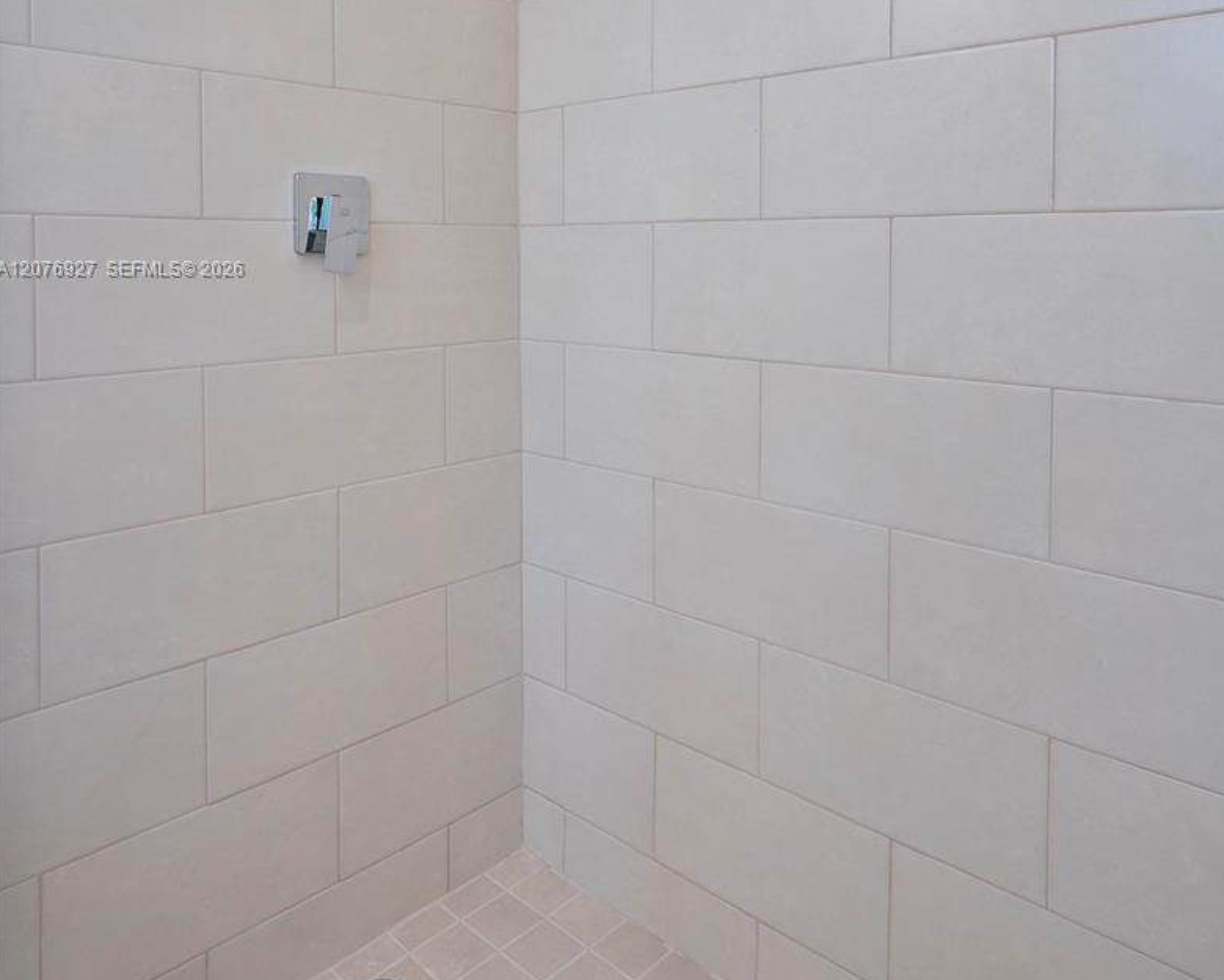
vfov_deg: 53.0
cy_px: 270
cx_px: 620
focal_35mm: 26
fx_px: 942
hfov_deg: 66.0
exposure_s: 1/25
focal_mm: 18
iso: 500
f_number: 10
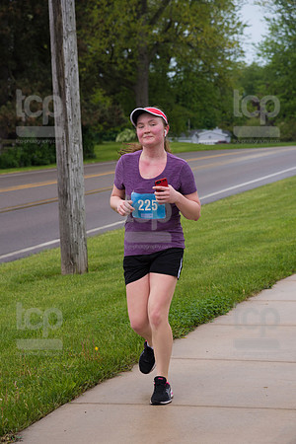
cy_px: 222
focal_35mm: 120
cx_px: 148
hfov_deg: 11.4
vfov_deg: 17.1
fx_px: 1480
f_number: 6.3
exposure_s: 1/640
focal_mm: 120
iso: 200
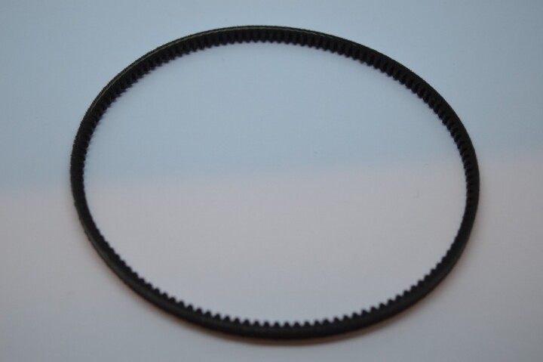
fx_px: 904
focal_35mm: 60
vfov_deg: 22.6
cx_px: 272
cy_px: 181
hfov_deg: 33.4
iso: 250
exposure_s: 1/125
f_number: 5.6
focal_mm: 40
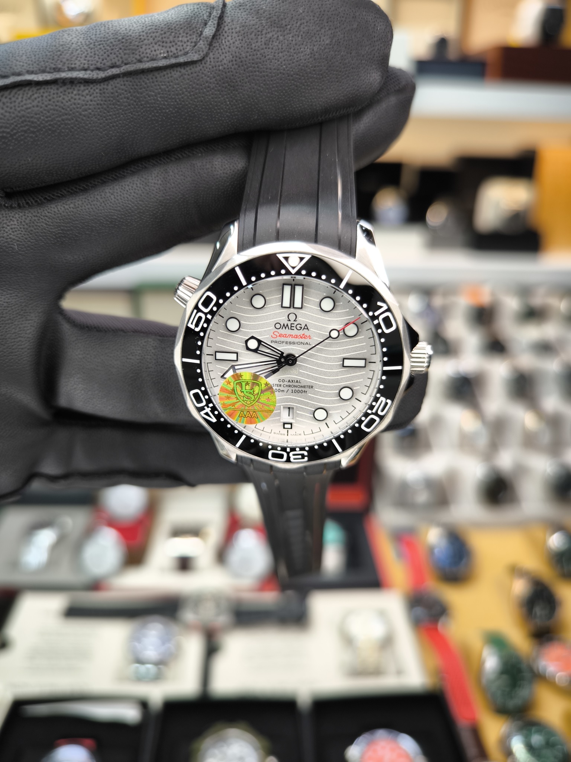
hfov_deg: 56.8
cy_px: 381
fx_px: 528
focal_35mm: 24
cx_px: 286
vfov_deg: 71.6
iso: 80
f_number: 1.9
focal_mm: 6.92
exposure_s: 1/115
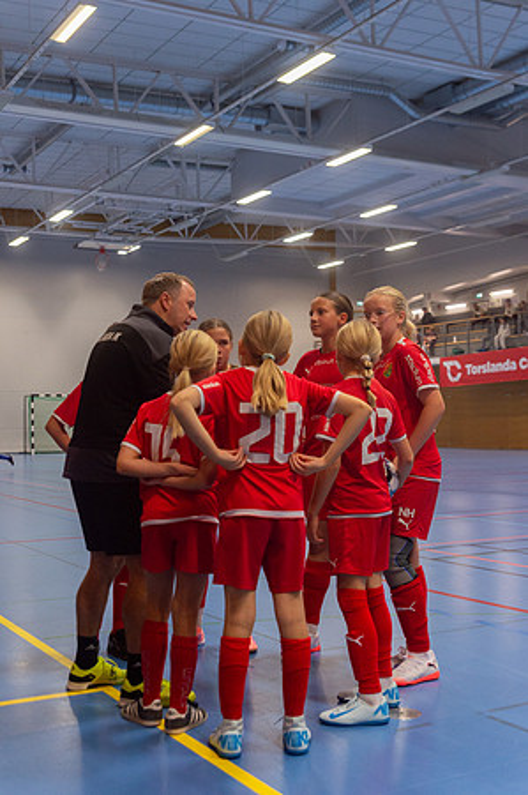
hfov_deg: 29.2
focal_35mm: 46
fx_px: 1014
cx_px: 264
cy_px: 398
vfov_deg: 42.8
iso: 1400
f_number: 3.5
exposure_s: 1/400
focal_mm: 46
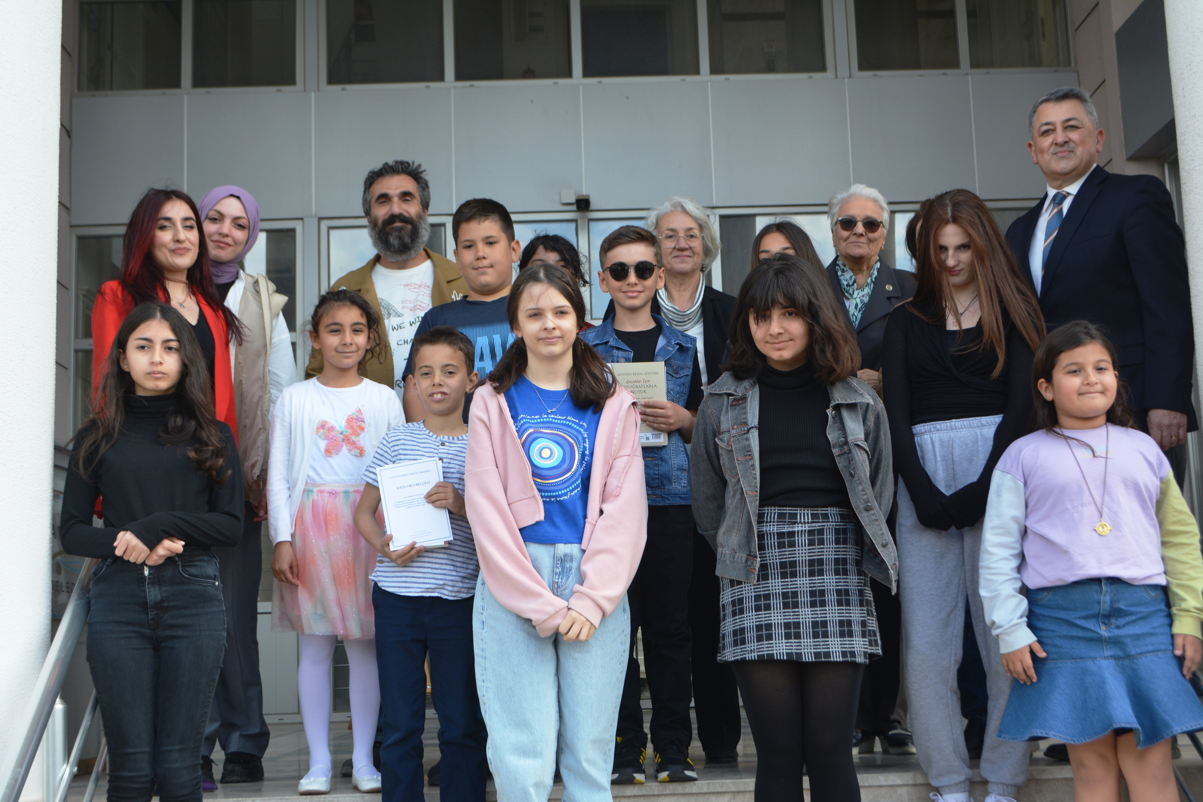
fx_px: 1604
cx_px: 602
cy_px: 401
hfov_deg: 41.1
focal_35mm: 48
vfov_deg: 28.1
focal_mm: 32
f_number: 6.3
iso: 200
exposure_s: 1/160
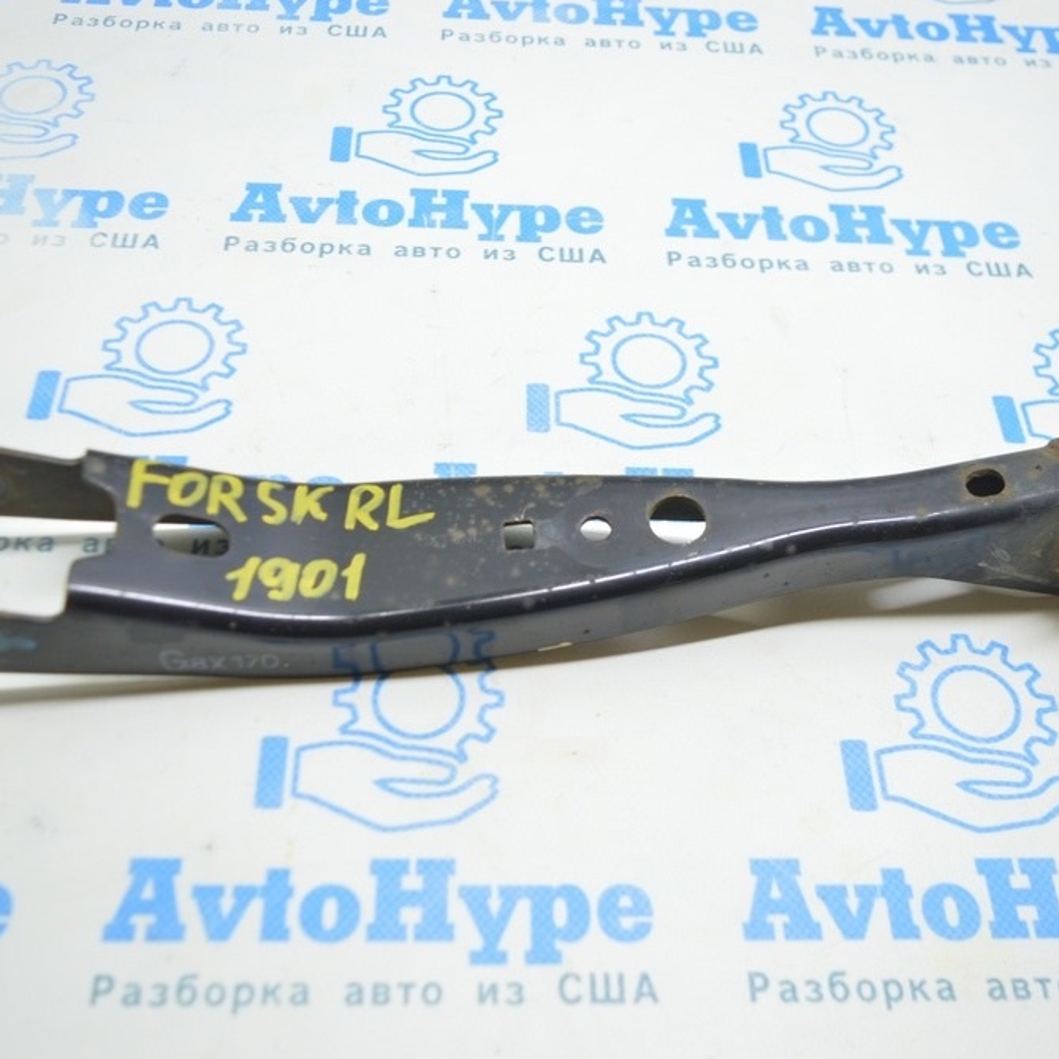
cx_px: 532
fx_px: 1350
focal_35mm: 39
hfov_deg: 42.8
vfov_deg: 42.8
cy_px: 530
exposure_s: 1/40
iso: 400
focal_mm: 20
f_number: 3.5
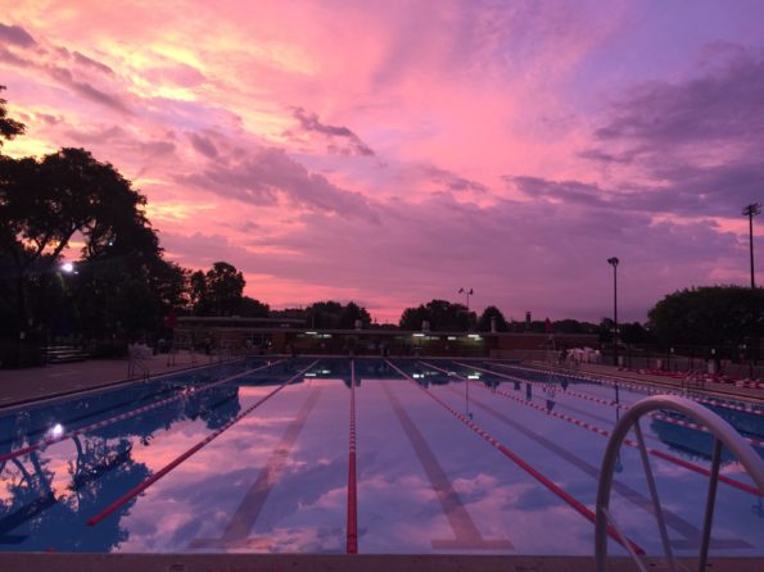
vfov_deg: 48.2
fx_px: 640
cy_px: 286
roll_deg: -1.3
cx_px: 382
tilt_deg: +4.7
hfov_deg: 61.7
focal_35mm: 29
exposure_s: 1/40
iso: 40
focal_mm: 4.15
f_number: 2.2
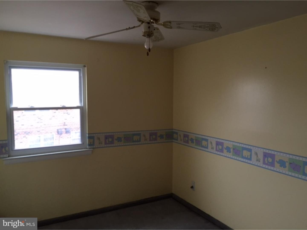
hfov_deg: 61.7
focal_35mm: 29
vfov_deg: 48.2
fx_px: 257
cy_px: 115
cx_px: 154
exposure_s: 1/30
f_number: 2.2
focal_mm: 4.15
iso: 50
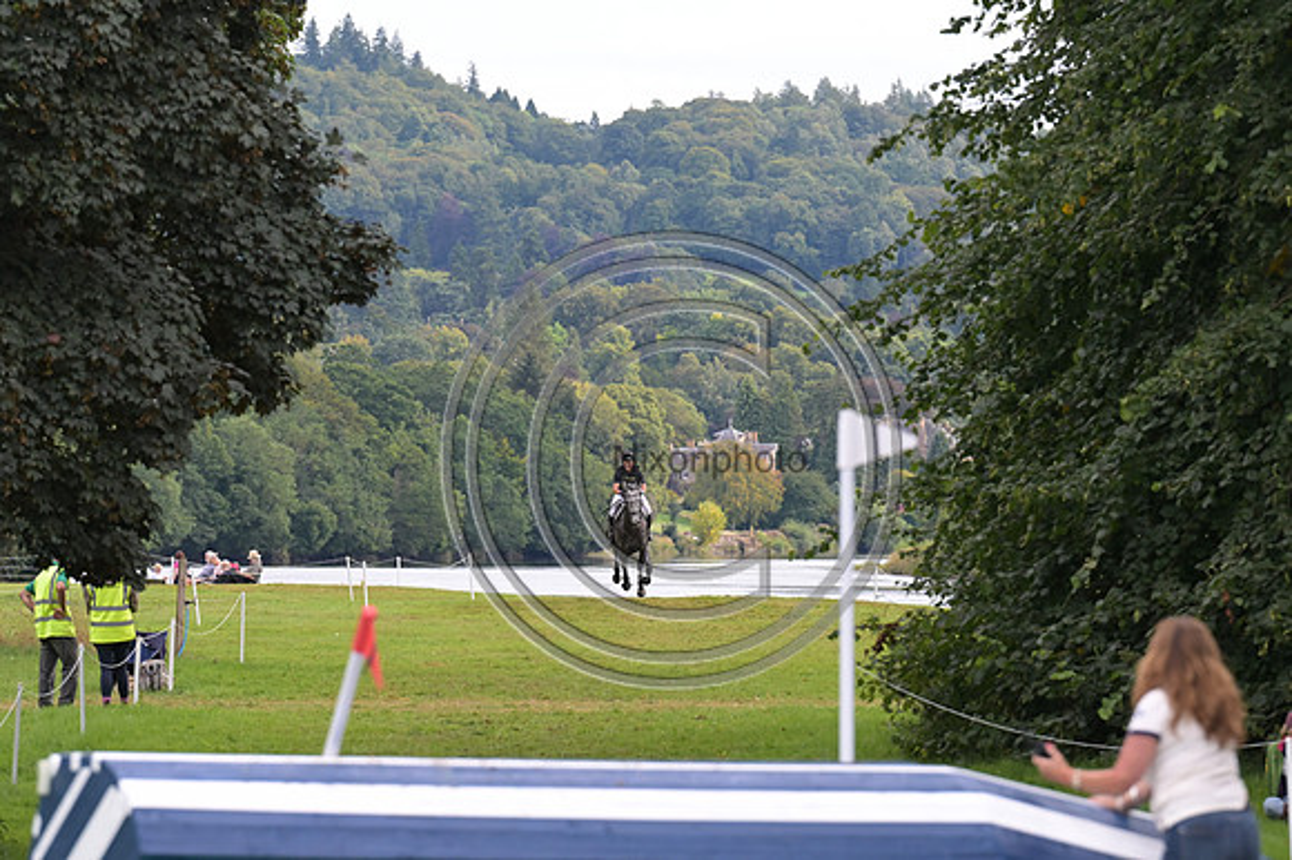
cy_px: 430
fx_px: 10760
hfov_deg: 6.9
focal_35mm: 300
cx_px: 646
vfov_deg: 4.6
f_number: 5.6
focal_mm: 200
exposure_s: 1/1250
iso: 1000
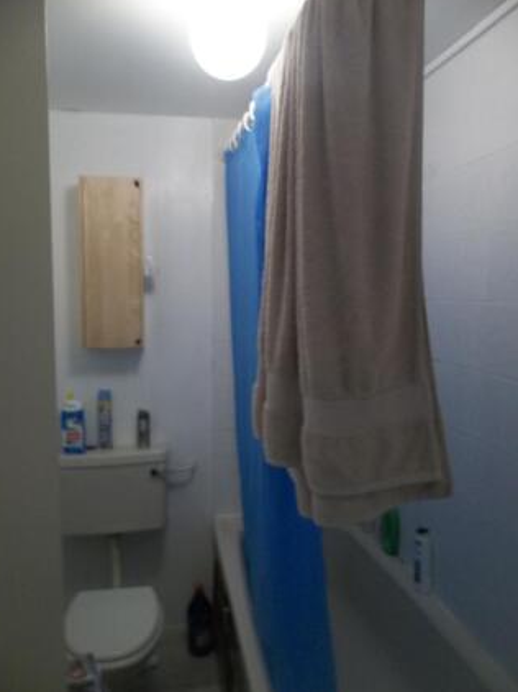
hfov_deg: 49.7
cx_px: 251
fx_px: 559
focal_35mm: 28
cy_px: 339
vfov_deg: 63.5
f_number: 3.5
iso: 160
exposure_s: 1/10
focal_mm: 4.9
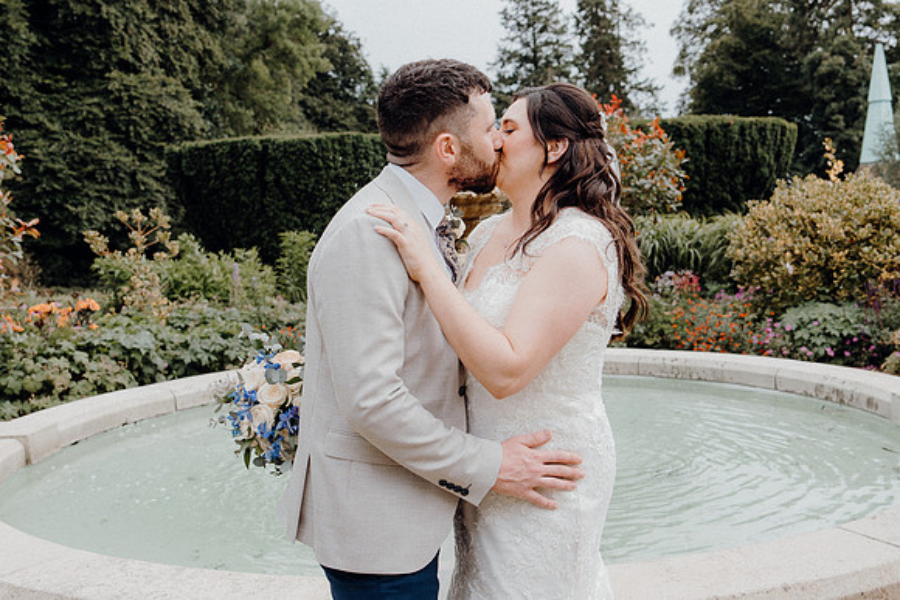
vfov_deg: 36.0
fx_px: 925
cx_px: 450
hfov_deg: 51.9
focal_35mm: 37
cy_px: 300
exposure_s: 1/250
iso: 125
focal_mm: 25
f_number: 3.5
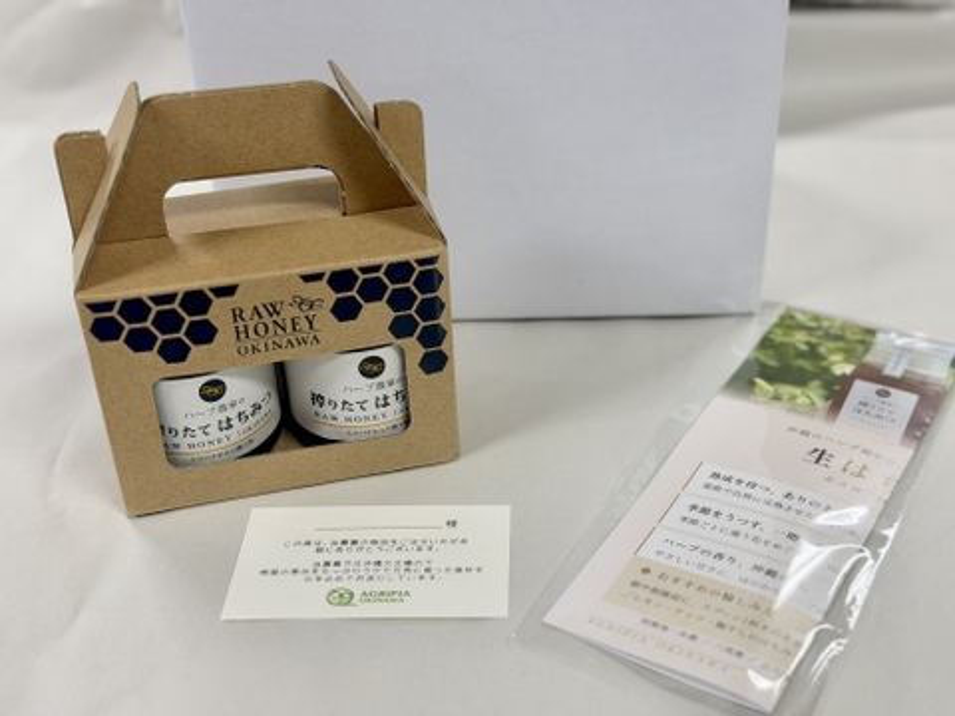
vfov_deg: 30.3
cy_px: 358
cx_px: 478
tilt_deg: -35.0
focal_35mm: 48
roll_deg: +3.9
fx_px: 1324
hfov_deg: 39.7
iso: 64
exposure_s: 1/60
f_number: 1.78
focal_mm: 6.76
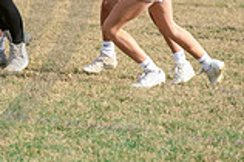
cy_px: -73
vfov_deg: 2.8
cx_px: -170
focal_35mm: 497
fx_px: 3365
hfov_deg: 4.1
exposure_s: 1/1600
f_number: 5
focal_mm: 135
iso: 250
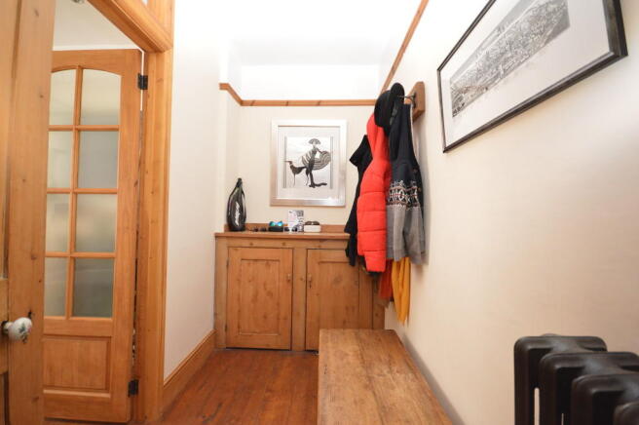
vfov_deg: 77.2
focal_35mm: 15
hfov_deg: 100.4
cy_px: 212
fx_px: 266
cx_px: 320
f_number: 4
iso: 1800
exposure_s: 1/60
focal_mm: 10
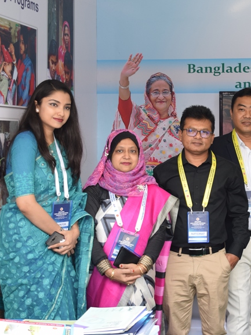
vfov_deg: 22.5
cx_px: 258
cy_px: 144
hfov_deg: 16.6
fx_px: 841
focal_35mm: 87
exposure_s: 1/60
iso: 400
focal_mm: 34
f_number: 4.5
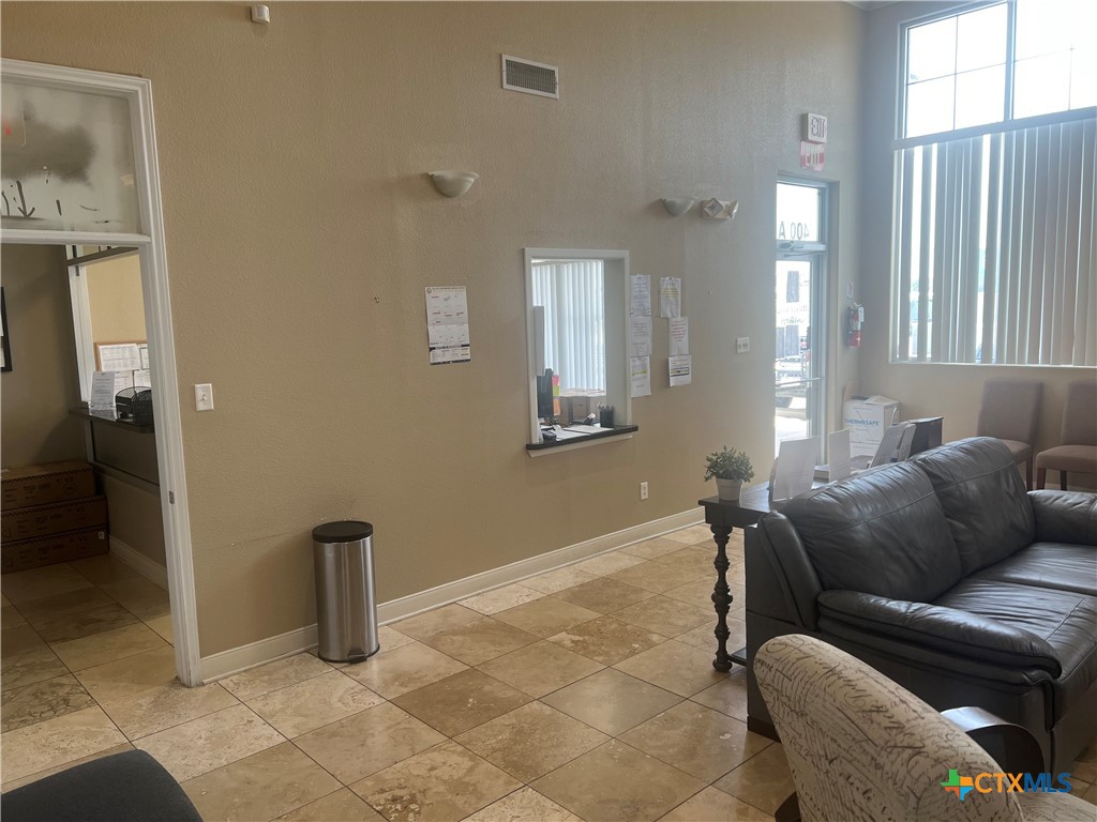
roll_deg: +2.2
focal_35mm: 26
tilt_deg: -7.5
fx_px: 824
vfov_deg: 53.1
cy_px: 411
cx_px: 548
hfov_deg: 67.3
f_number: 1.5
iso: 40
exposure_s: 1/120
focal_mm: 5.7
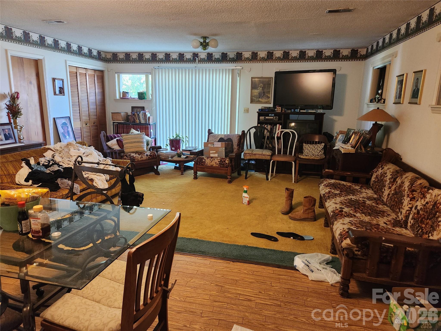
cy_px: 166
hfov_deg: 73.9
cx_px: 220
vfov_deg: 58.9
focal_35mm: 23
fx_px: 293
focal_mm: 5.4
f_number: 1.8
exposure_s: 1/120
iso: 800
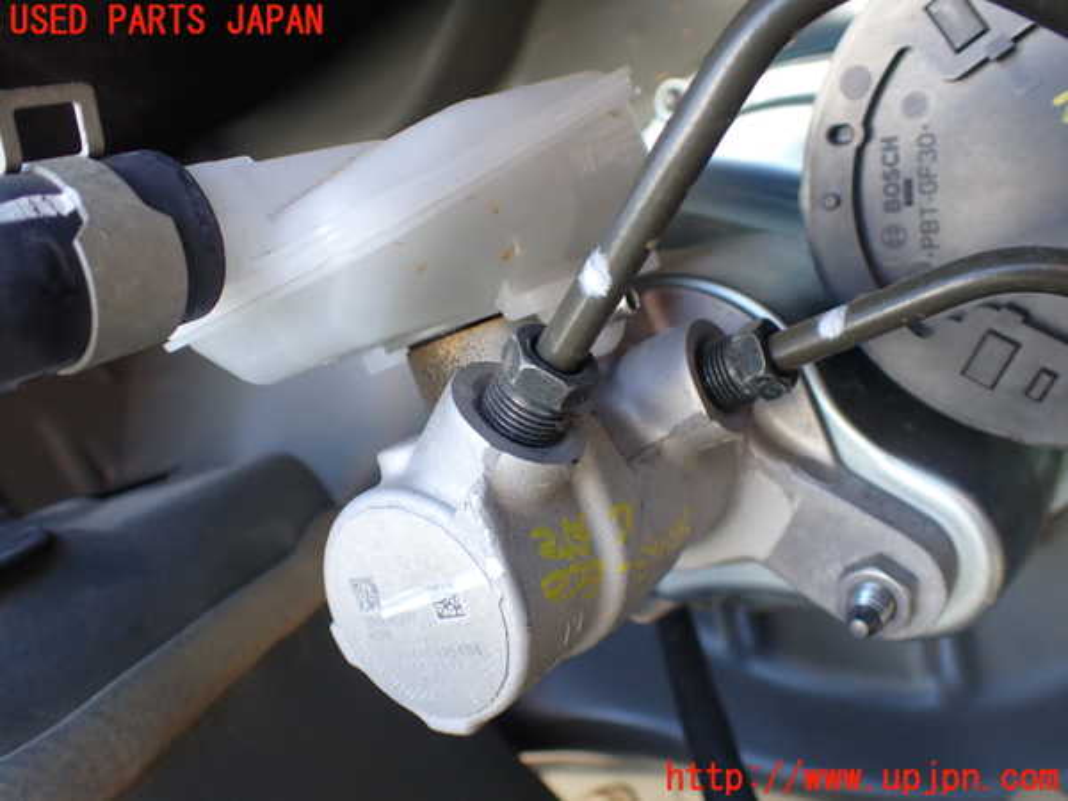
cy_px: 400
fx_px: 926
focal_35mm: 30
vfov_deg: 46.8
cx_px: 534
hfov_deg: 60.0
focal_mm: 5.4
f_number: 2.3
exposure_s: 1/125
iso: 200
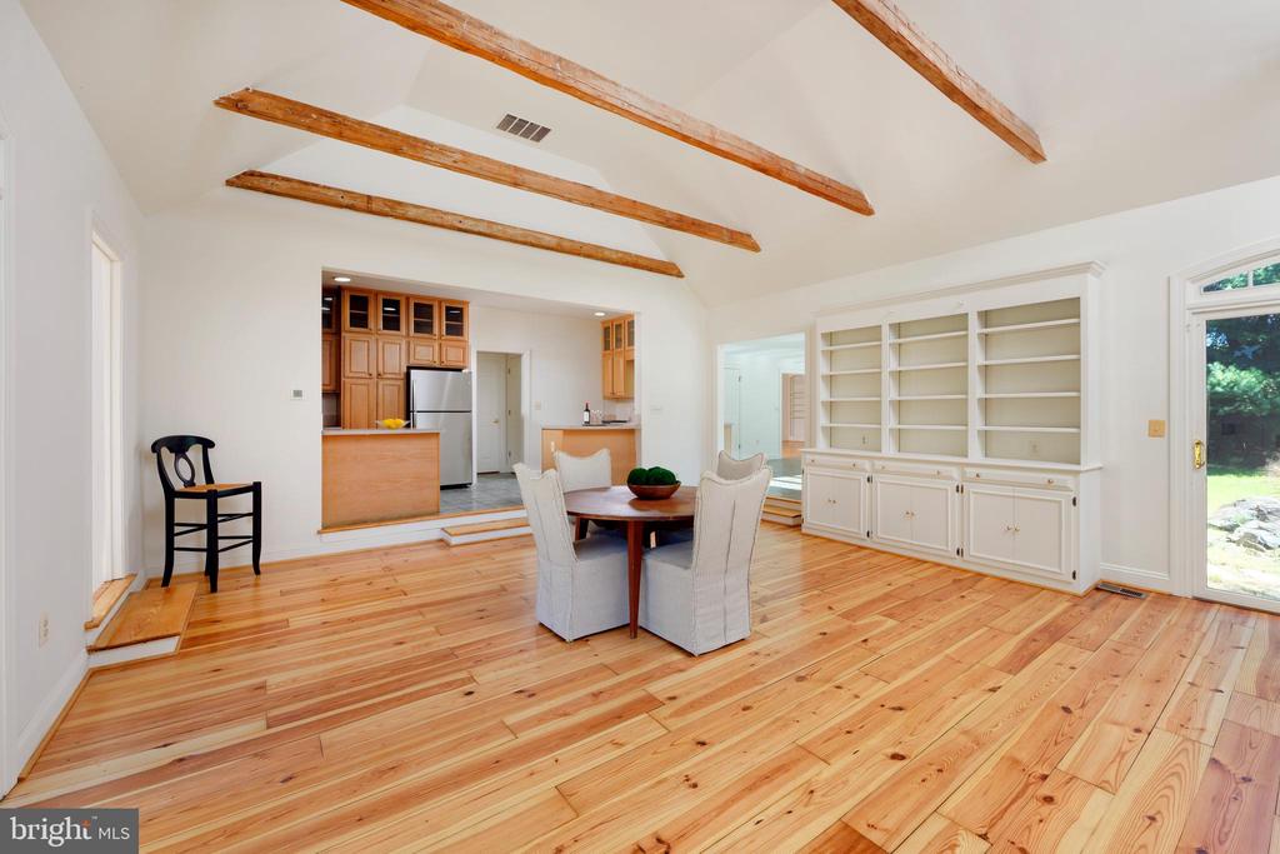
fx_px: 498
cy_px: 427
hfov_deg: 104.2
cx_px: 640
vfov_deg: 81.2
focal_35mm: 14
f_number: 10
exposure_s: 1/80
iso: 320
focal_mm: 14
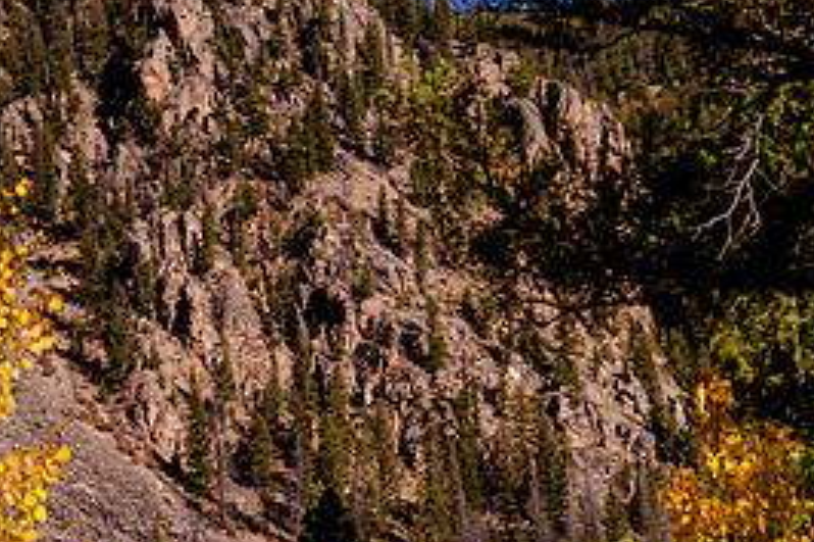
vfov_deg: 12.5
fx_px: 2463
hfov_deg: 18.5
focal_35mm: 109
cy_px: 322
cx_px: 89
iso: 200
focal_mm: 50
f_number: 6.3
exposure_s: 1/800
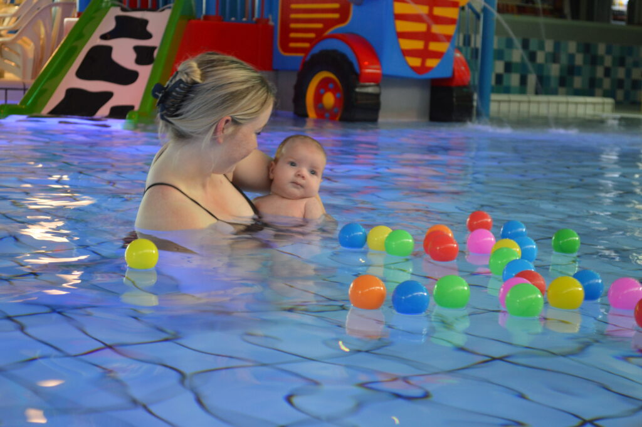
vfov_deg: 18.9
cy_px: 214
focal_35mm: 72
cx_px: 321
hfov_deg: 28.1
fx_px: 1283
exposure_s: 1/15
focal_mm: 48
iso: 900
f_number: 5.6
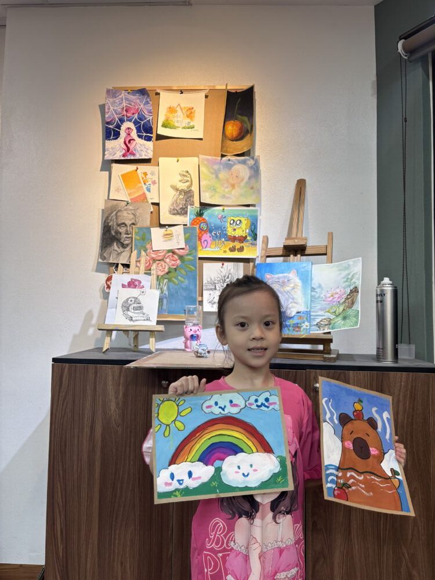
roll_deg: -0.8
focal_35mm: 26
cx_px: 218
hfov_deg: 53.1
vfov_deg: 67.3
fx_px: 436
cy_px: 290
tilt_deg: +3.6
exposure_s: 1/100
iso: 50
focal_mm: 5.96
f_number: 1.6
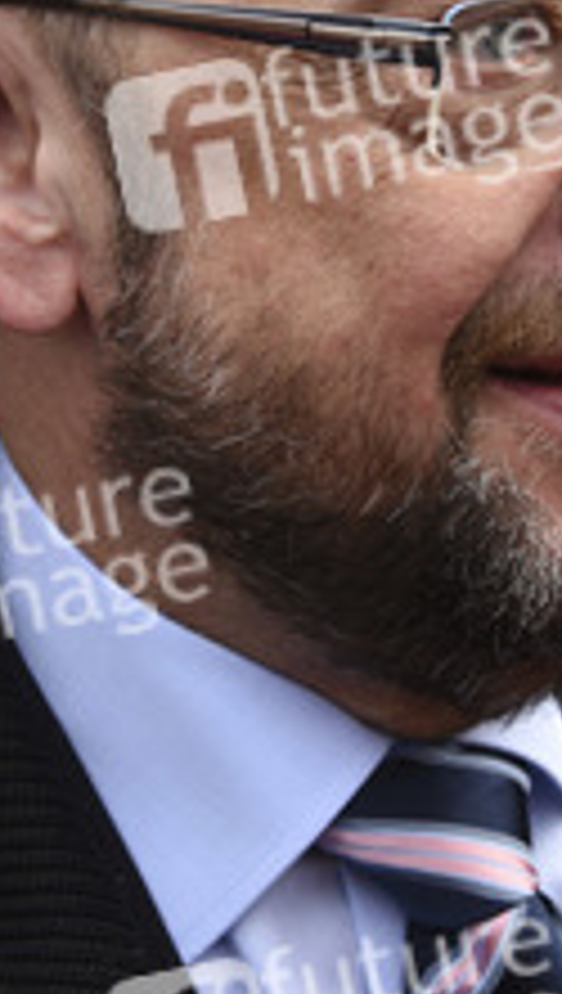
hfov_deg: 13.9
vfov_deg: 24.3
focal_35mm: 87
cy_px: 351
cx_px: 468
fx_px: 2295
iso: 200
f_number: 7.1
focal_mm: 46
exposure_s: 1/125
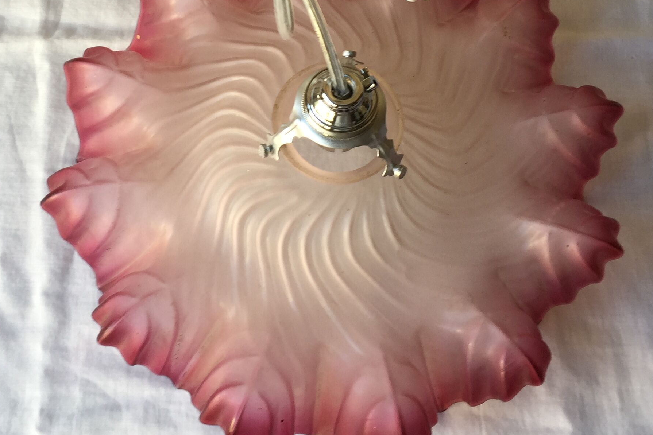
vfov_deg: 24.2
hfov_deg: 36.2
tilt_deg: -67.1
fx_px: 997
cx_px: 275
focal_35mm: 55
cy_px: 79
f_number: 2.2
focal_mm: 4.15
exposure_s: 1/50
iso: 32
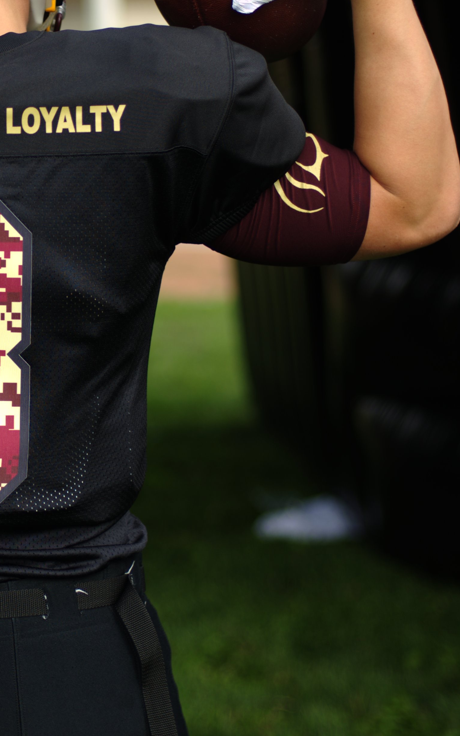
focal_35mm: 126
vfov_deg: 16.5
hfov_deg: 10.3
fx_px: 2527
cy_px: 257
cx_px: -64
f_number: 2
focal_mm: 50
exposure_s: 1/1000
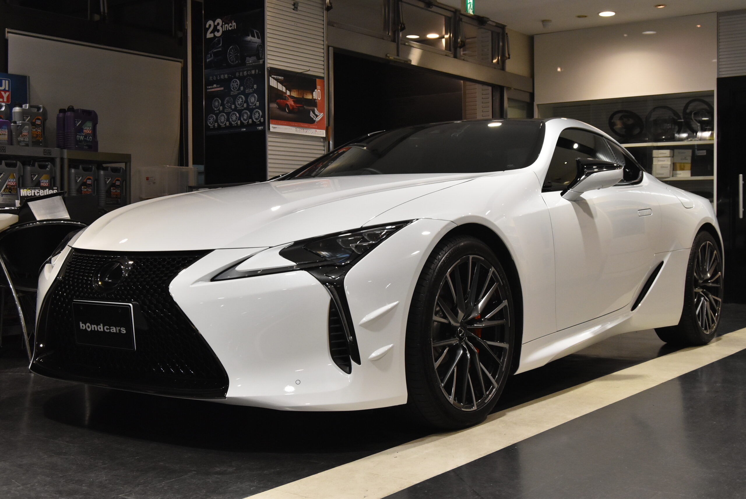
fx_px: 933
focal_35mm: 45
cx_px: 373
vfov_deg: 29.9
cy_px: 250
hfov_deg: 43.6
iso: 2000
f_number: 8
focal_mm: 30
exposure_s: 1/50
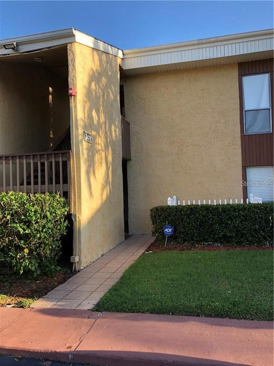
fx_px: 296
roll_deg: +2.1
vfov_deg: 63.4
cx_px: 137
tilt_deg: +3.5
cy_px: 183
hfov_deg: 49.7
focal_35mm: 28
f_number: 1.8
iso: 20
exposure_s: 1/315
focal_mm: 3.99
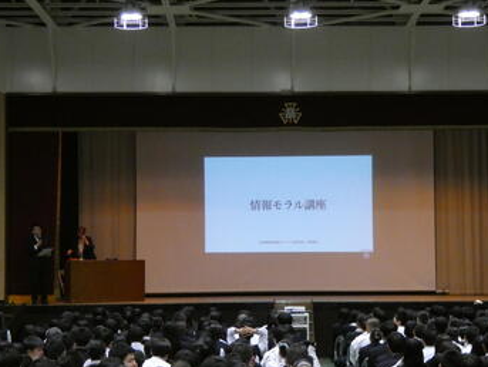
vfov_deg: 15.0
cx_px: 267
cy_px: 201
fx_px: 1397
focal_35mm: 99
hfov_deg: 19.8
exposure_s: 1/80
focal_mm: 15.2
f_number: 4.6
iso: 1600
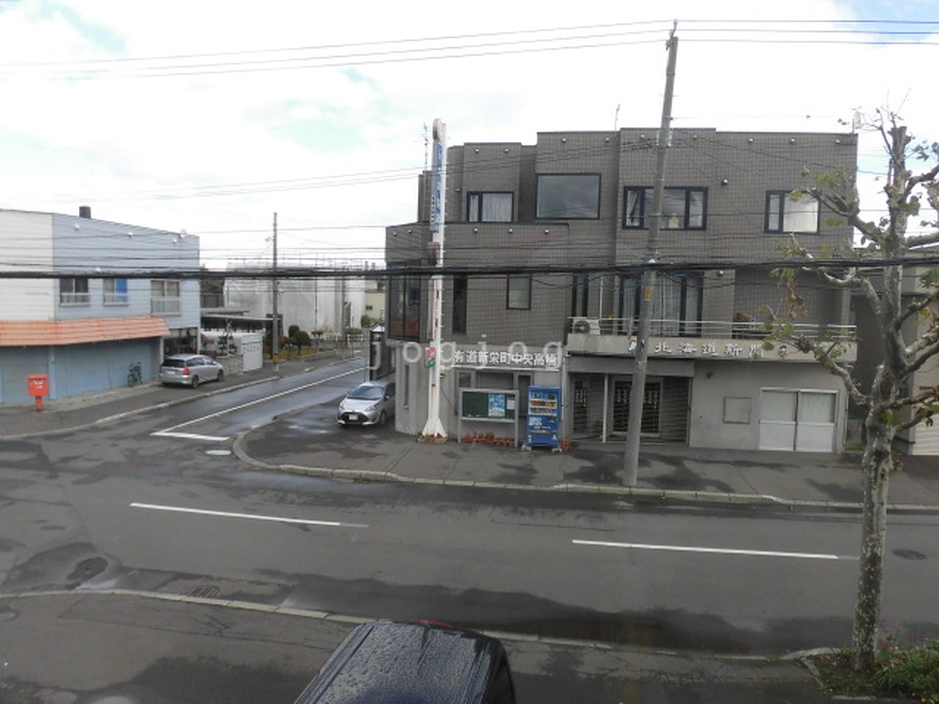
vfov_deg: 56.8
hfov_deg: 71.6
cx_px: 470
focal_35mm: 24
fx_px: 651
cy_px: 352
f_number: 3.1
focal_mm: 4.3
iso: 100
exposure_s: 1/400
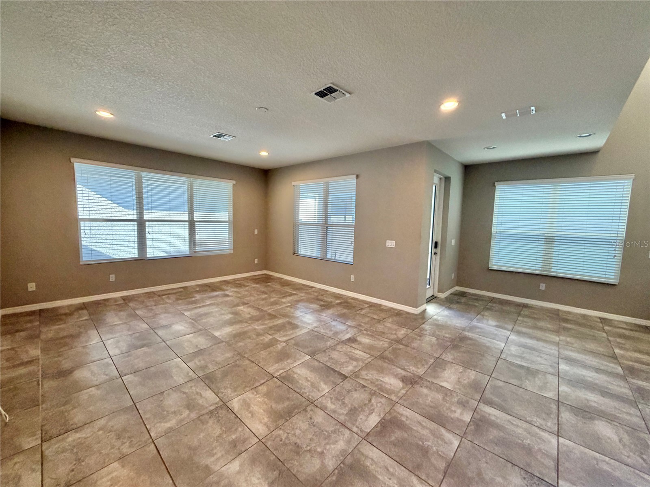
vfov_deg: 85.7
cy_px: 244
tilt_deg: -5.2
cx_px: 325
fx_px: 263
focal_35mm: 14
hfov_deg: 102.1
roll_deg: -0.9
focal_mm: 2.22
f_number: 2.2
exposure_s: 1/120
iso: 250
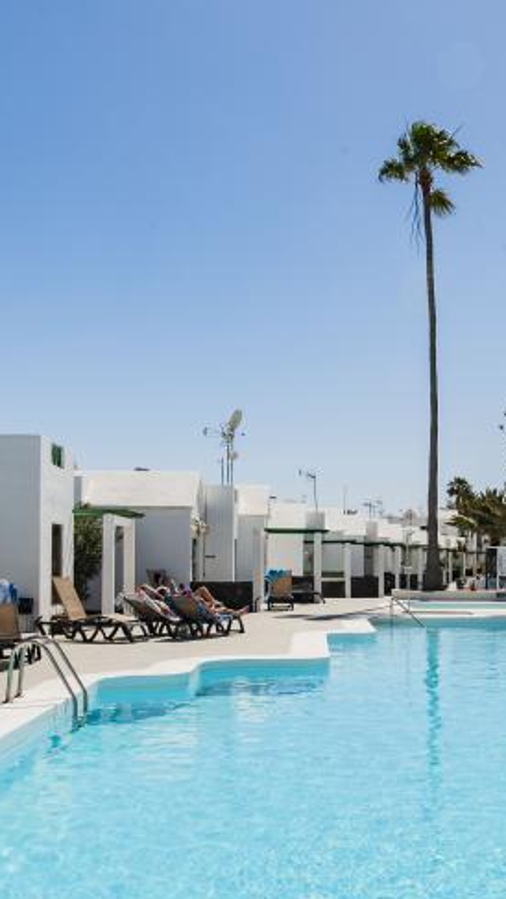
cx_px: 388
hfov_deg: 24.1
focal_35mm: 49
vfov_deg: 42.0
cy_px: 517
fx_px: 1169
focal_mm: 24
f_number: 14
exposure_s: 1/200
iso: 200
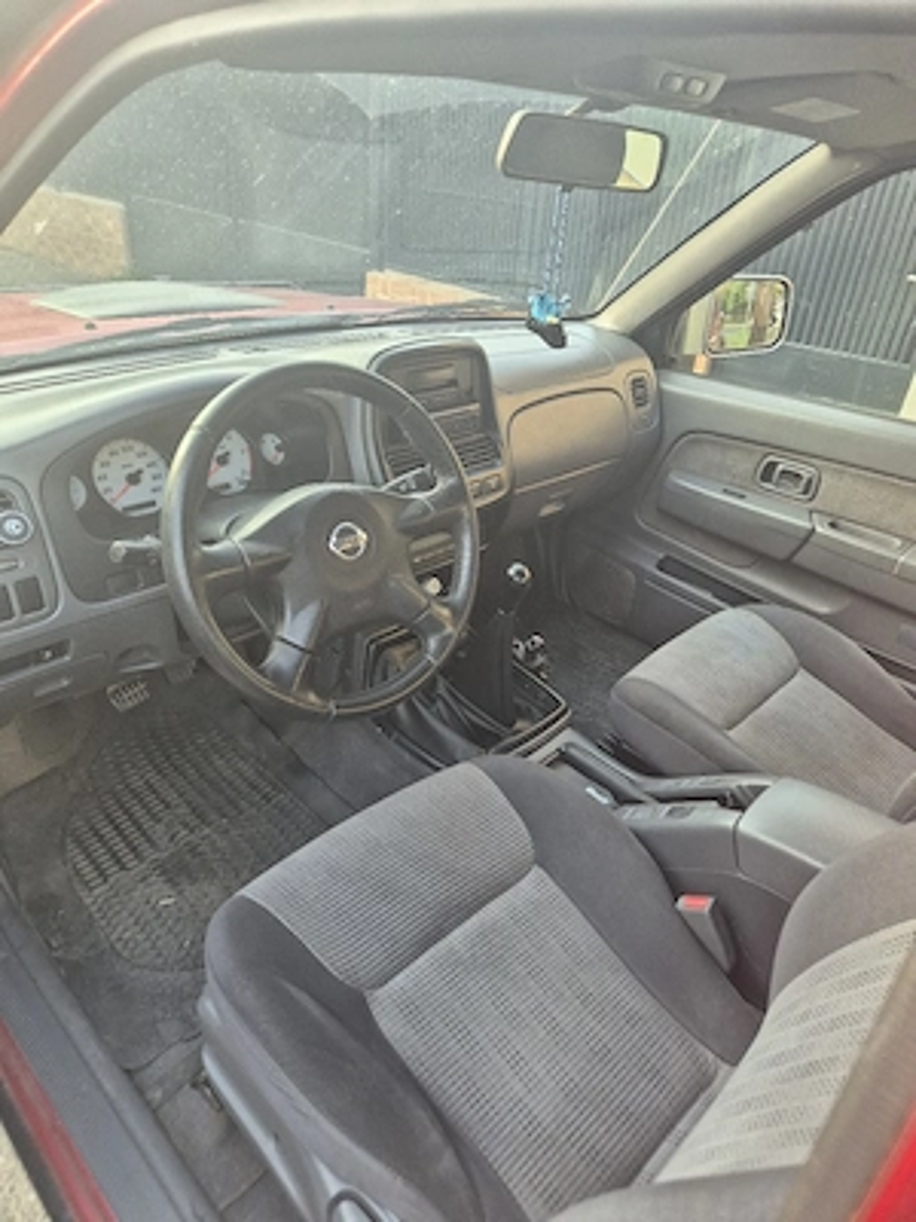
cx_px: 458
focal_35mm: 23
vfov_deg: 73.9
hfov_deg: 58.9
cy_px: 611
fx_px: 811
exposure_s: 1/182
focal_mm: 5.4
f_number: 1.8
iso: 200
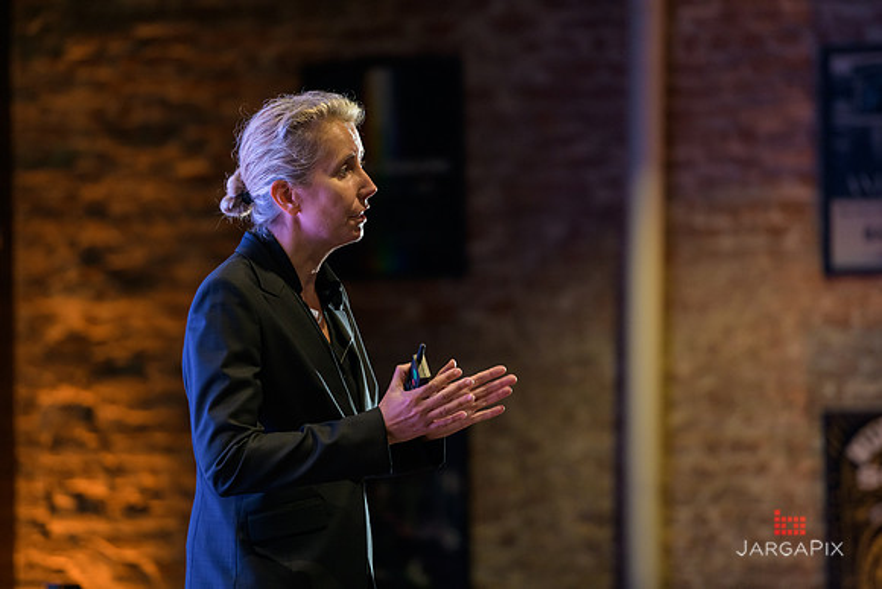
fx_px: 4901
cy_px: 294
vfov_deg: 6.9
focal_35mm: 200
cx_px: 441
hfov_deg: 10.3
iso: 1600
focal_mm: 200
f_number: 3.2
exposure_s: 1/200
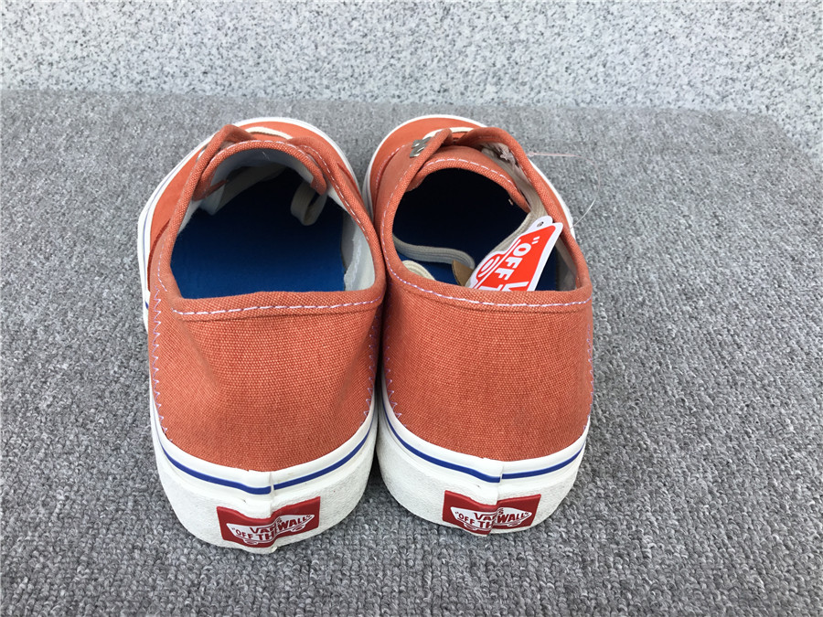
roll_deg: -3.1
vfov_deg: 45.4
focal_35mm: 31
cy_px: 308
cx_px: 412
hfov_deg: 58.4
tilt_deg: -35.0
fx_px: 737
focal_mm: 3.3
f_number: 2.4
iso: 25
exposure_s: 1/194
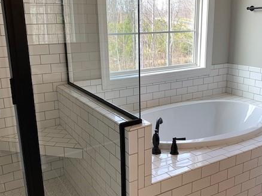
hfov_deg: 48.9
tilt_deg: -17.0
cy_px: 100
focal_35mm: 38
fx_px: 287
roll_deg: -0.6
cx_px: 144
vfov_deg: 37.7
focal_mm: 4.25
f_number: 1.8
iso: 25
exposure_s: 1/120
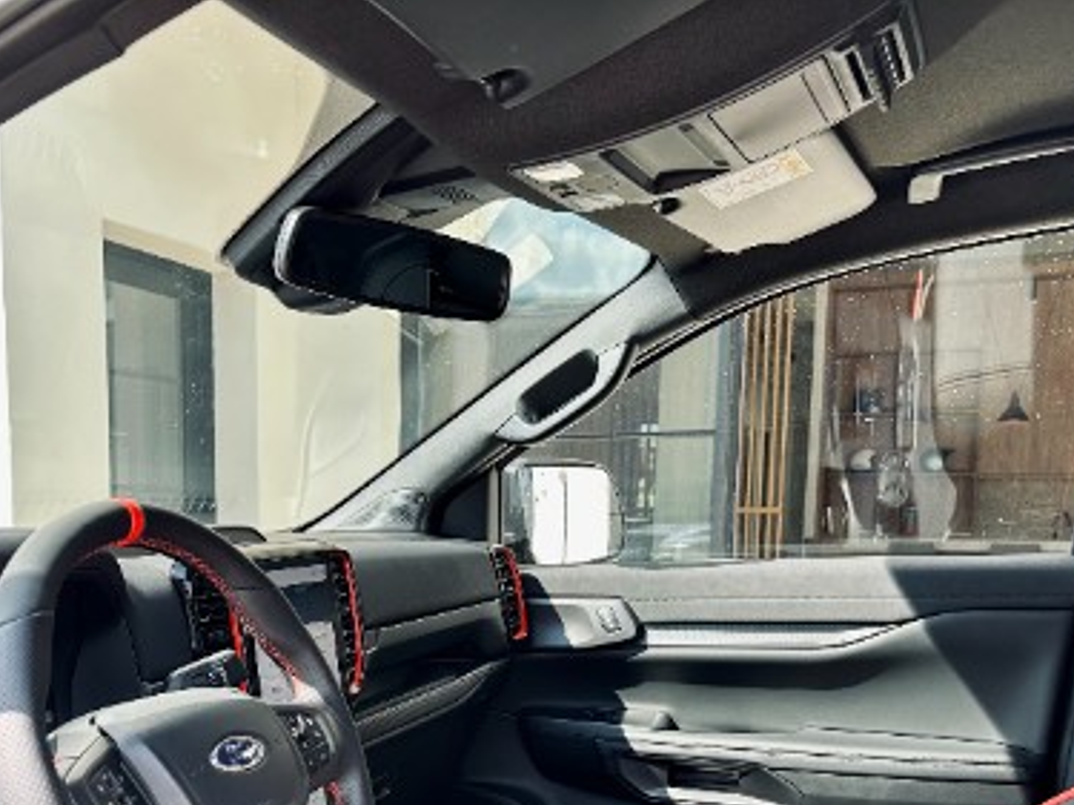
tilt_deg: -7.4
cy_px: 685
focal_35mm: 41
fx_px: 1272
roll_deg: -0.5
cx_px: 338
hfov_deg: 44.9
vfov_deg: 33.7
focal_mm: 6.86
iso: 80
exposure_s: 1/496
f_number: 1.78
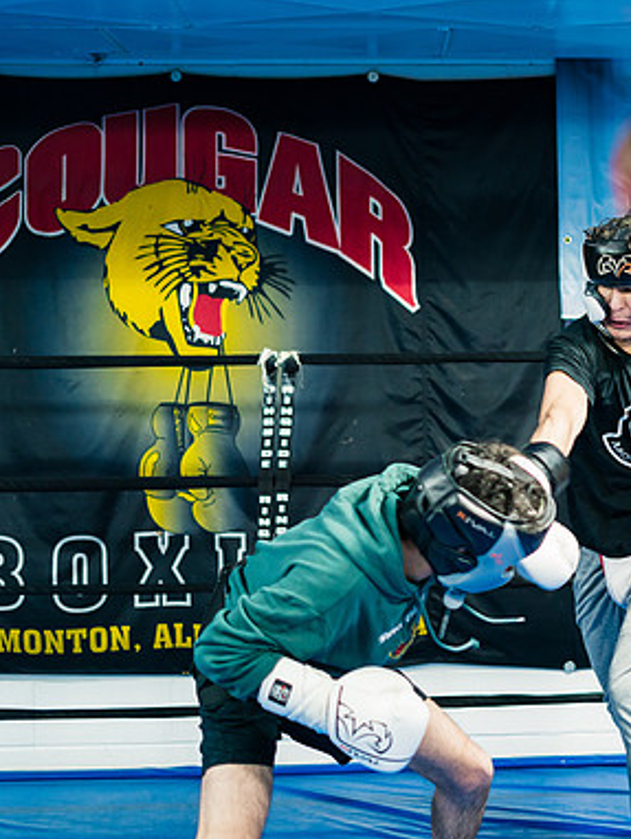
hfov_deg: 19.9
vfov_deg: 26.7
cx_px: 528
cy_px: 421
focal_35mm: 73
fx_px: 1772
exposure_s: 1/400
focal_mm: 50
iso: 1600
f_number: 1.8
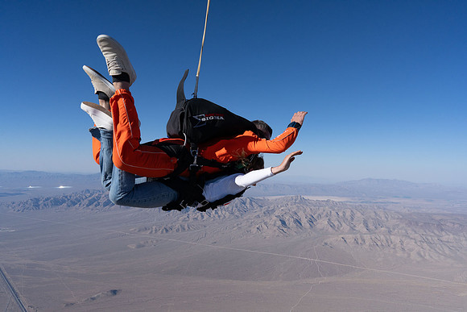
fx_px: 311
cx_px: 234
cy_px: 156
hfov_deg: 73.7
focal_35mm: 24
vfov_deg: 53.2
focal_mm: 24
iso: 800
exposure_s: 1/2000
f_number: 11
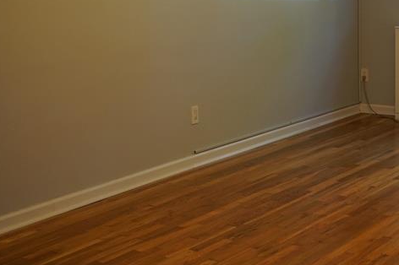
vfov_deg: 17.8
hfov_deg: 26.2
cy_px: 53
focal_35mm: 76
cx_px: 319
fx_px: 842
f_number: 4
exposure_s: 1/160
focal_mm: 35
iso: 1600
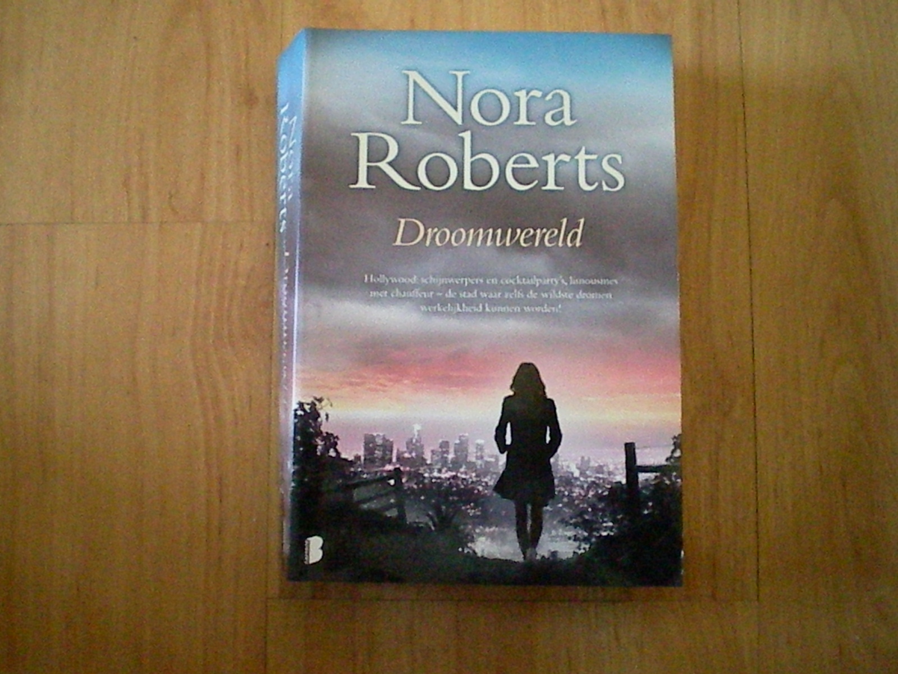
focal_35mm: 38
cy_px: 337
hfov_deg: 49.0
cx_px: 449
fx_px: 986
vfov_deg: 37.7
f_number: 3.1
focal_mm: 6.3
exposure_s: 1/68
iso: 1800
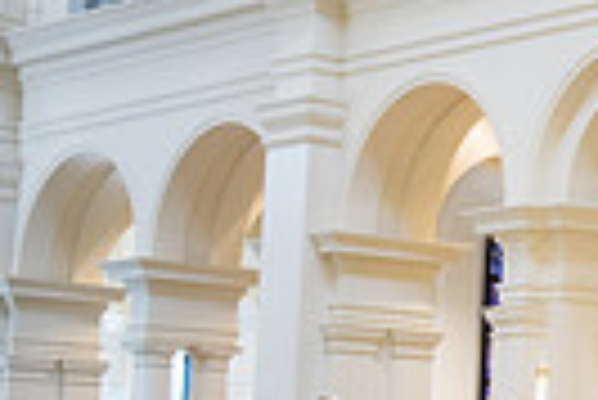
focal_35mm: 143
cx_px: 1231
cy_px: 236
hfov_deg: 12.5
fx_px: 2378
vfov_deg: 9.6
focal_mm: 32
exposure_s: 1/160
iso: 640
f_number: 2.8
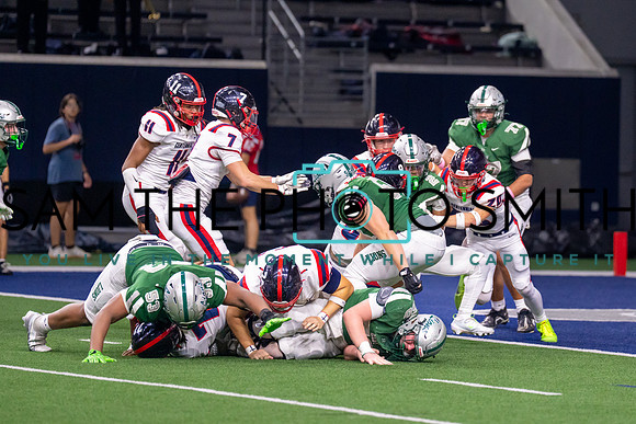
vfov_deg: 4.2
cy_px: 162
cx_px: 424
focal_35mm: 326
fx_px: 5754
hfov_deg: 6.3
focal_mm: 200
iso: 2500
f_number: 2.8
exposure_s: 1/1000
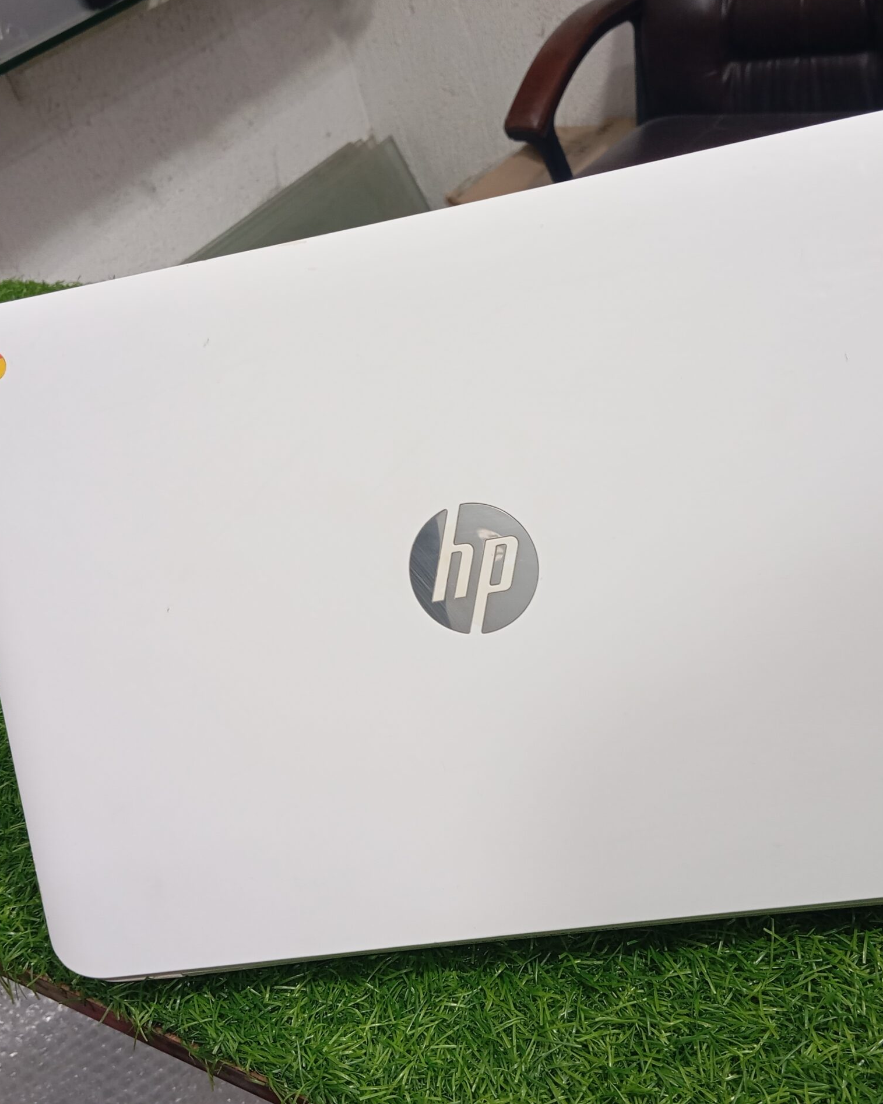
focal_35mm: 37
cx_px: 486
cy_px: 544
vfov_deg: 49.1
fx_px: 1209
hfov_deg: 40.1
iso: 847
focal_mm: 4.22
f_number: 1.8
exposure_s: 1/33.3
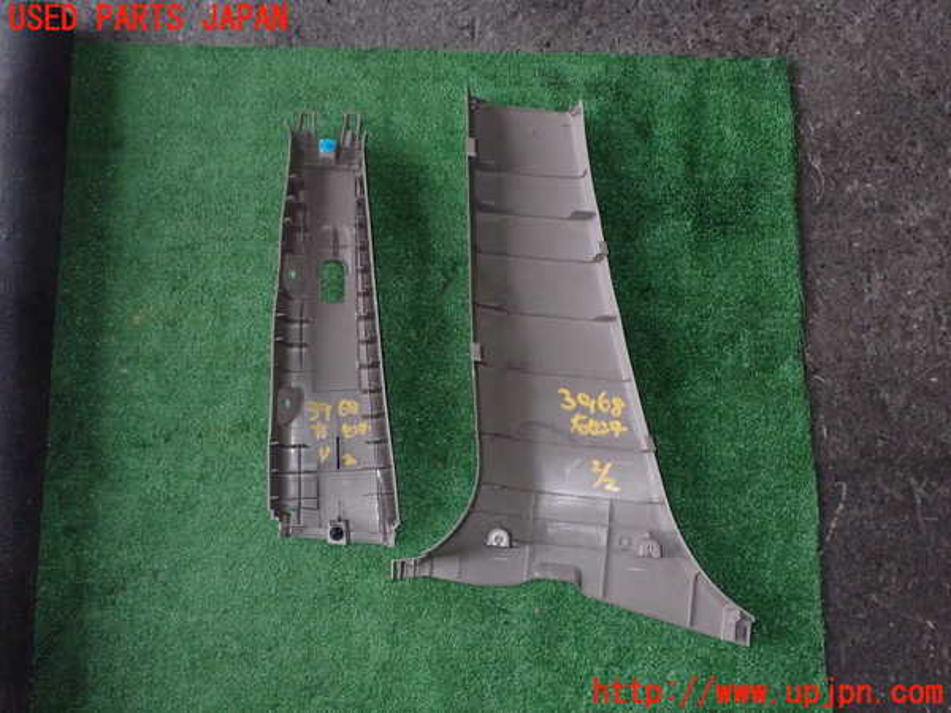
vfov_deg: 46.8
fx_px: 824
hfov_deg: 60.0
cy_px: 356
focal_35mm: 30
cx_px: 476
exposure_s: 1/30
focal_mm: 5.4
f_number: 9
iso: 800
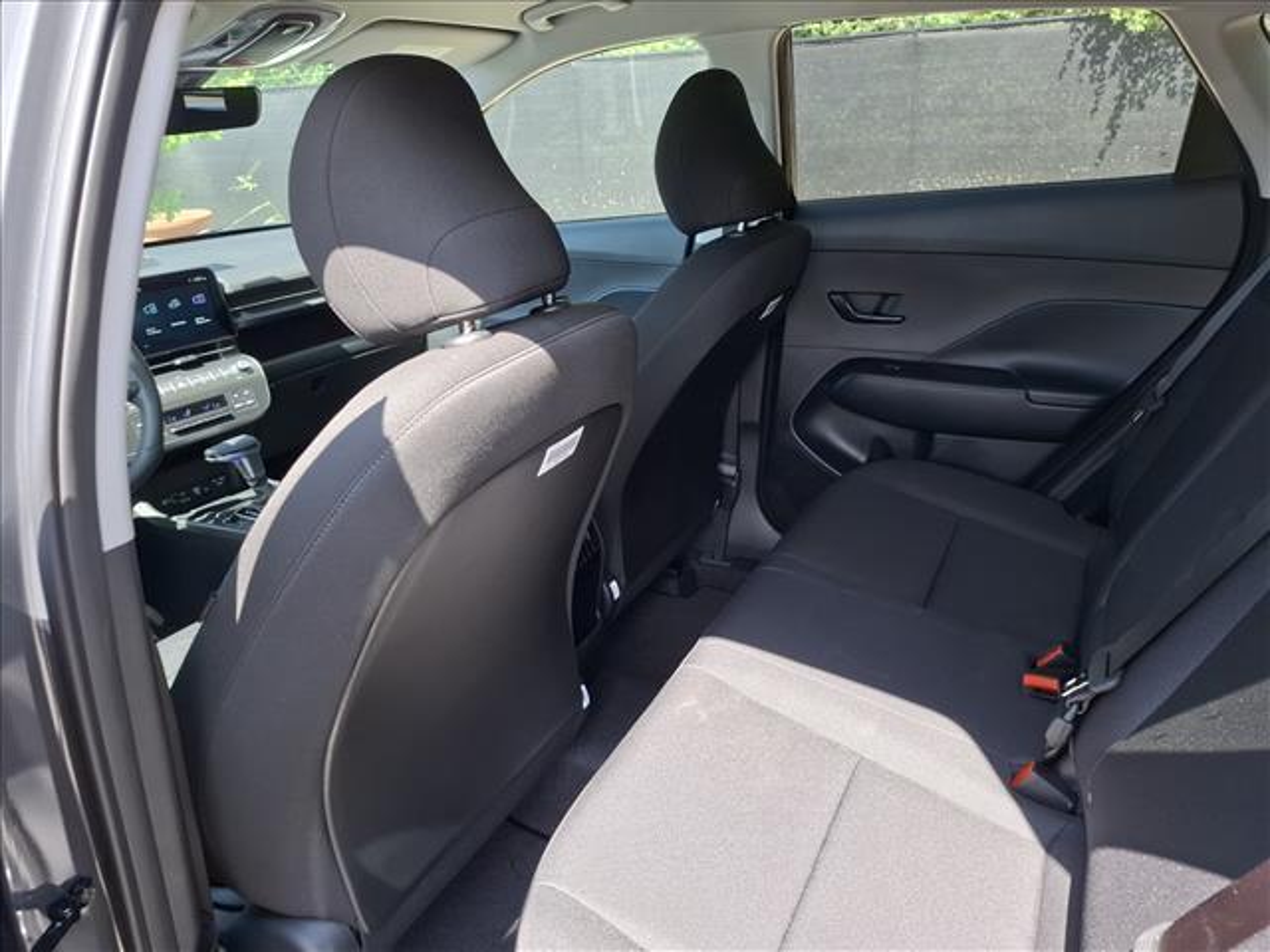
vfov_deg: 58.9
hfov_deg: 73.9
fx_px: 844
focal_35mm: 23
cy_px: 476
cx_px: 635
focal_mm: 5.54
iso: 50
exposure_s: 1/120
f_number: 1.8
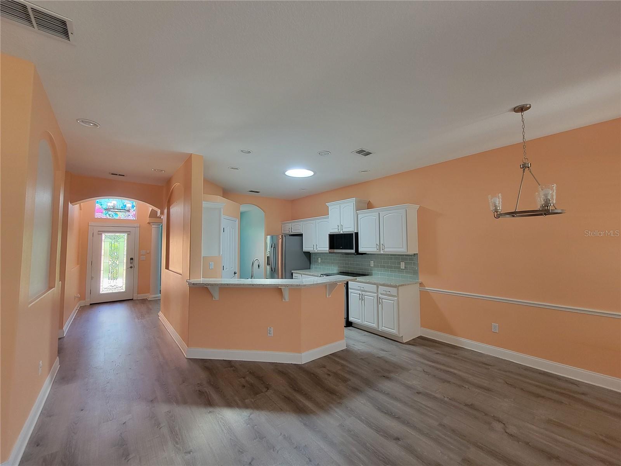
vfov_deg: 89.9
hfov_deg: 106.2
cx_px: 310
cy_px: 233
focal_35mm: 13
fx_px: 233
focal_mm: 2.2
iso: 200
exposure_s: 1/60
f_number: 2.2
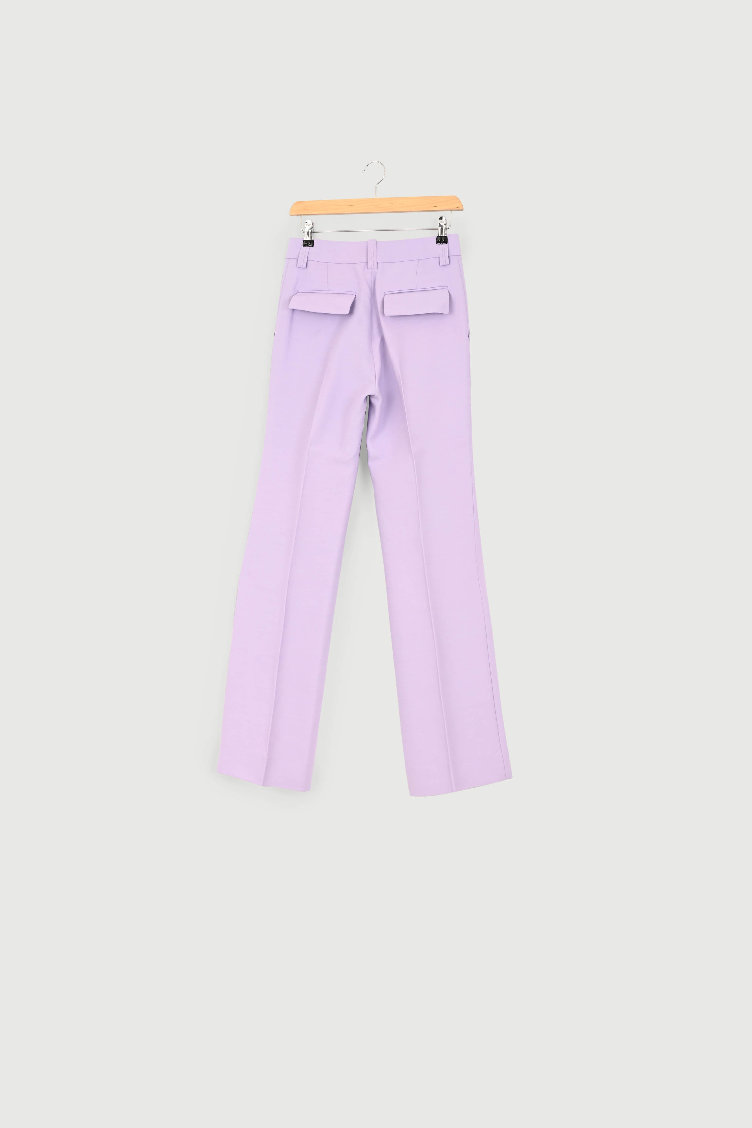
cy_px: 564
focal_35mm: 37
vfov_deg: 51.9
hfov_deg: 35.9
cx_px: 376
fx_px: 1159
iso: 200
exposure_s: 1/100
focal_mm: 37
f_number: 11
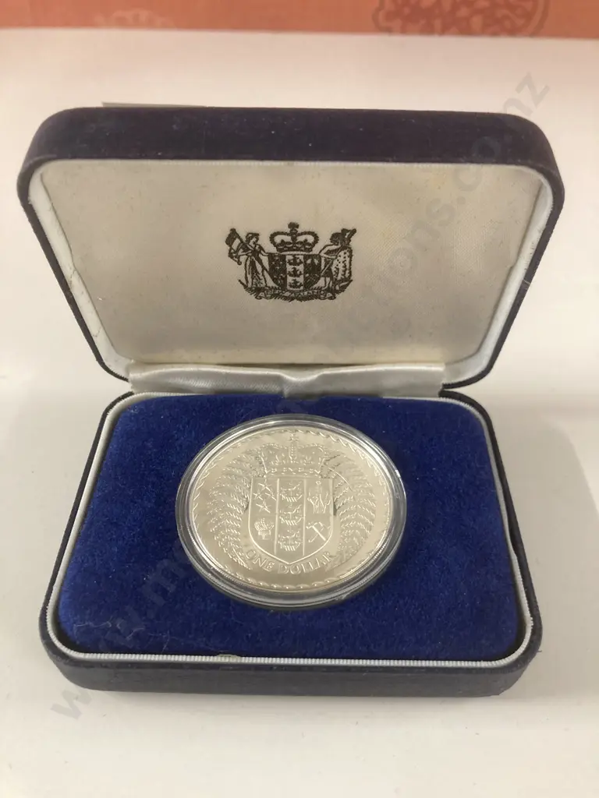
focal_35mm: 28
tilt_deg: -43.9
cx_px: 300
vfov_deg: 63.4
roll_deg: -1.7
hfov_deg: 49.7
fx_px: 646
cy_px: 399
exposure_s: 1/50
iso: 200
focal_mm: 3.99
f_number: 1.8
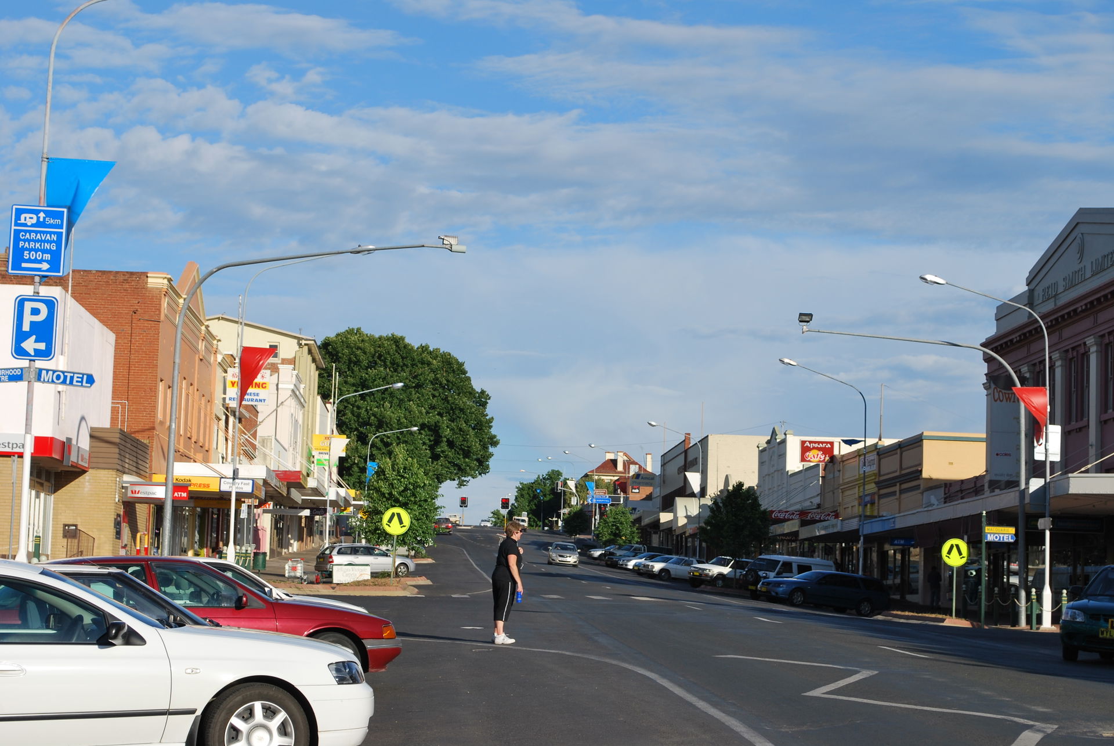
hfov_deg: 26.0
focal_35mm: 78
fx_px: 2416
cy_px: 373
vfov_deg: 17.5
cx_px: 557
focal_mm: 52
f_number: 10
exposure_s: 1/250
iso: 100
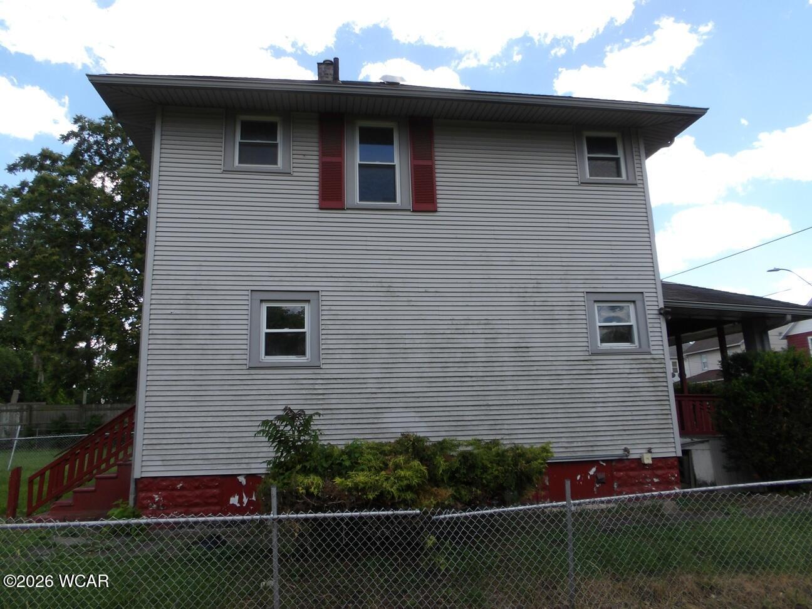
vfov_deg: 58.9
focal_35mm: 23
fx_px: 540
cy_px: 304
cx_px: 406
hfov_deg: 73.9
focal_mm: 4.2
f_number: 4.1
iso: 100
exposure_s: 1/351
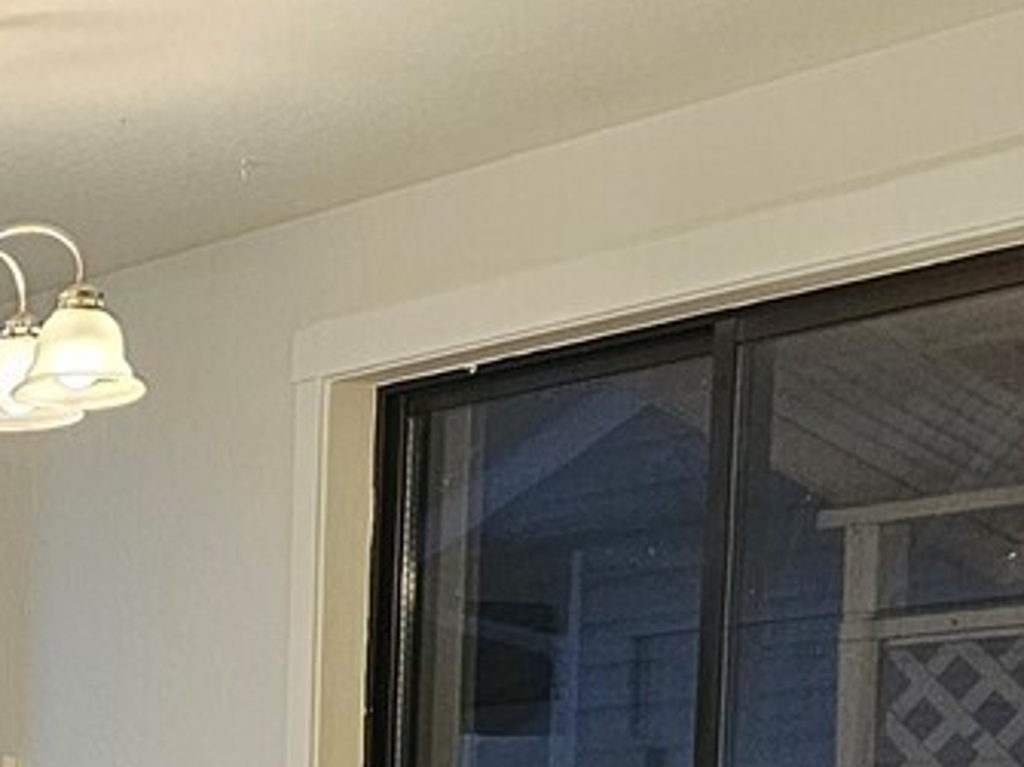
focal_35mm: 110
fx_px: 3253
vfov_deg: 12.5
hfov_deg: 15.1
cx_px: -914
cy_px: 1274
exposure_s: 1/120
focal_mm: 6.3
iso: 320
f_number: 1.7
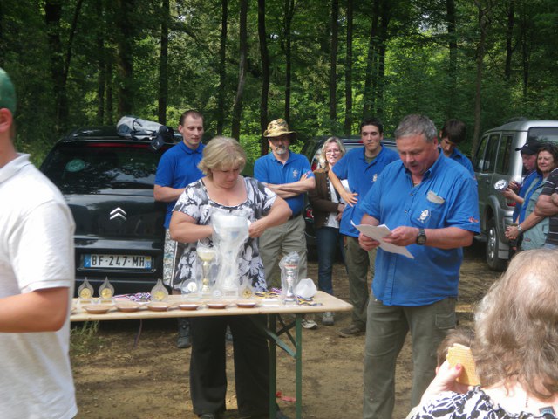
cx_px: 279
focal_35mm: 62
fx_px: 999
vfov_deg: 23.7
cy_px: 210
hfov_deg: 31.2
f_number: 4.6
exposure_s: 1/80
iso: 64
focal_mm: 11.1
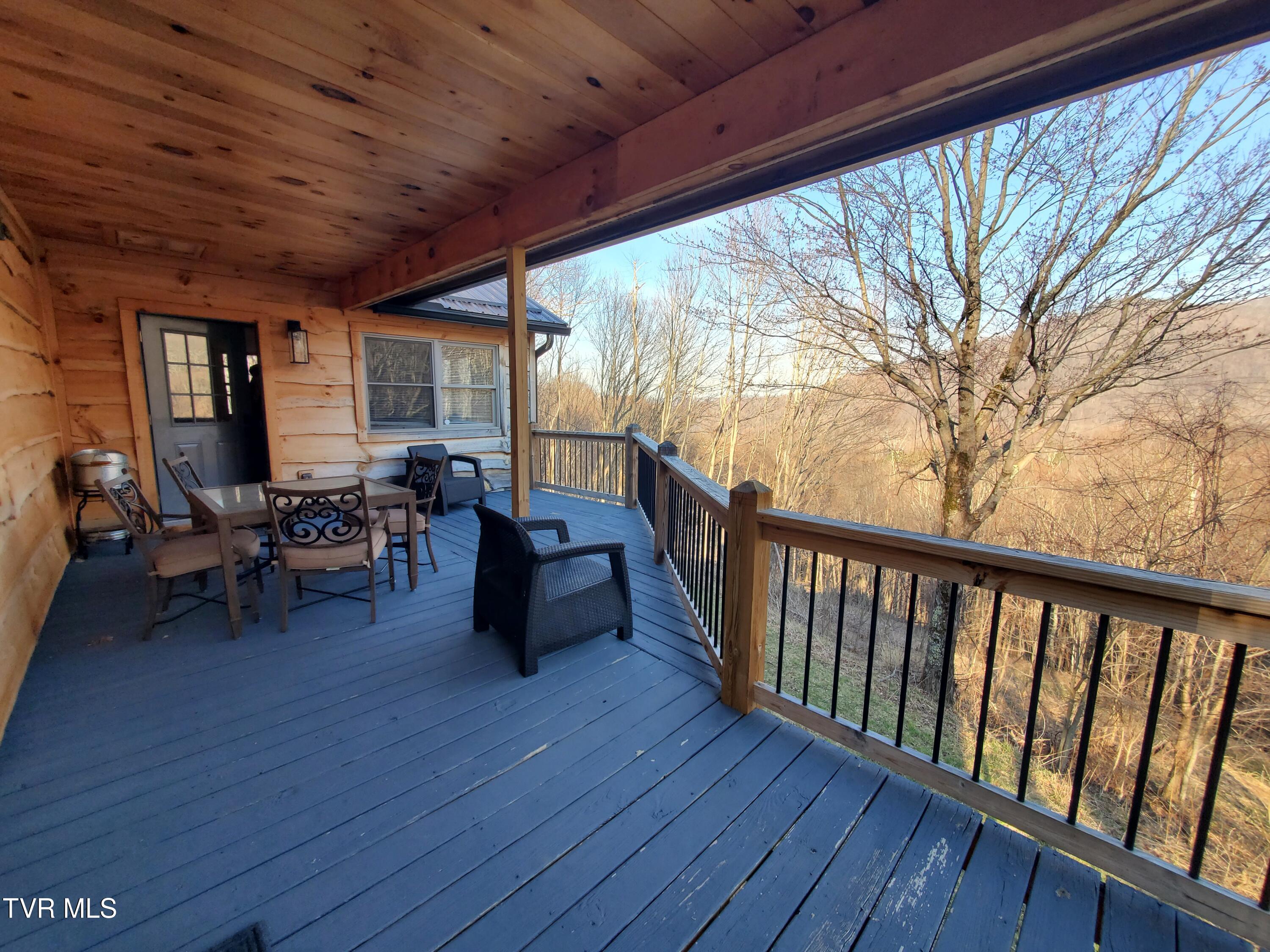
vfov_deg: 89.9
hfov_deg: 106.2
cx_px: 635
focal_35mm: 13
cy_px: 476
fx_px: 477
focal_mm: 1.8
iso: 50
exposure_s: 1/214
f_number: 2.2
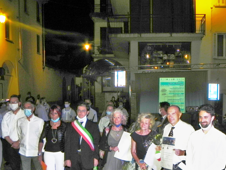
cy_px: 128
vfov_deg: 31.6
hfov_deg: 41.7
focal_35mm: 45
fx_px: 294
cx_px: 145
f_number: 5
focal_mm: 5.2
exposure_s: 1/30
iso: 200
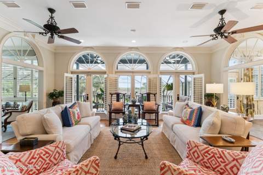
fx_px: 124
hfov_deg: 93.3
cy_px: 88
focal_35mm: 17
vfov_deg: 70.4
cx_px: 132
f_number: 8
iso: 250
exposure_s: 1/20
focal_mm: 17
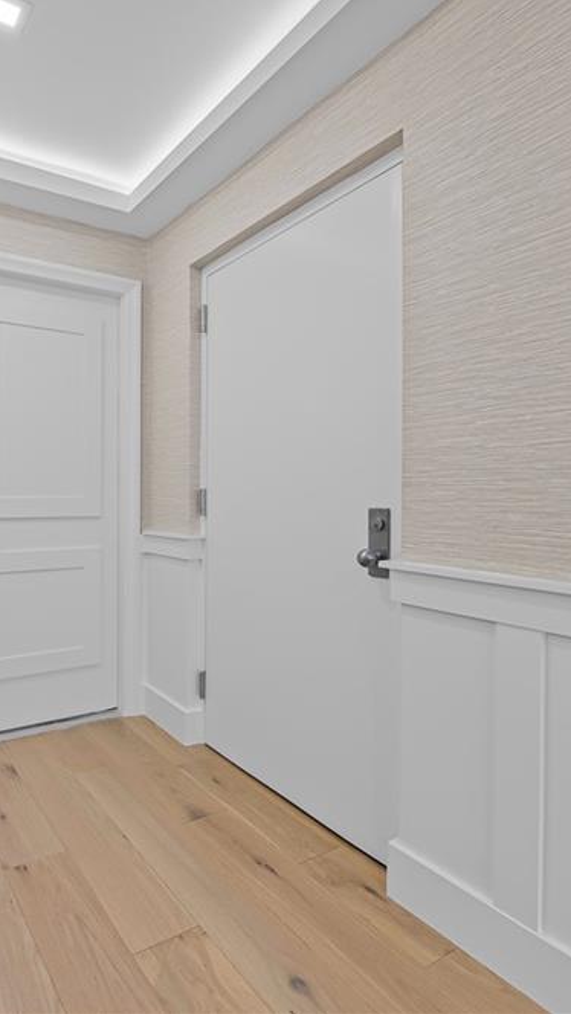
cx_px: 121
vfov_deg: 83.8
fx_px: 565
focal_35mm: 21
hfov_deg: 50.6
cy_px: 494
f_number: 9
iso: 200
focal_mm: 13
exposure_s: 1/2.5
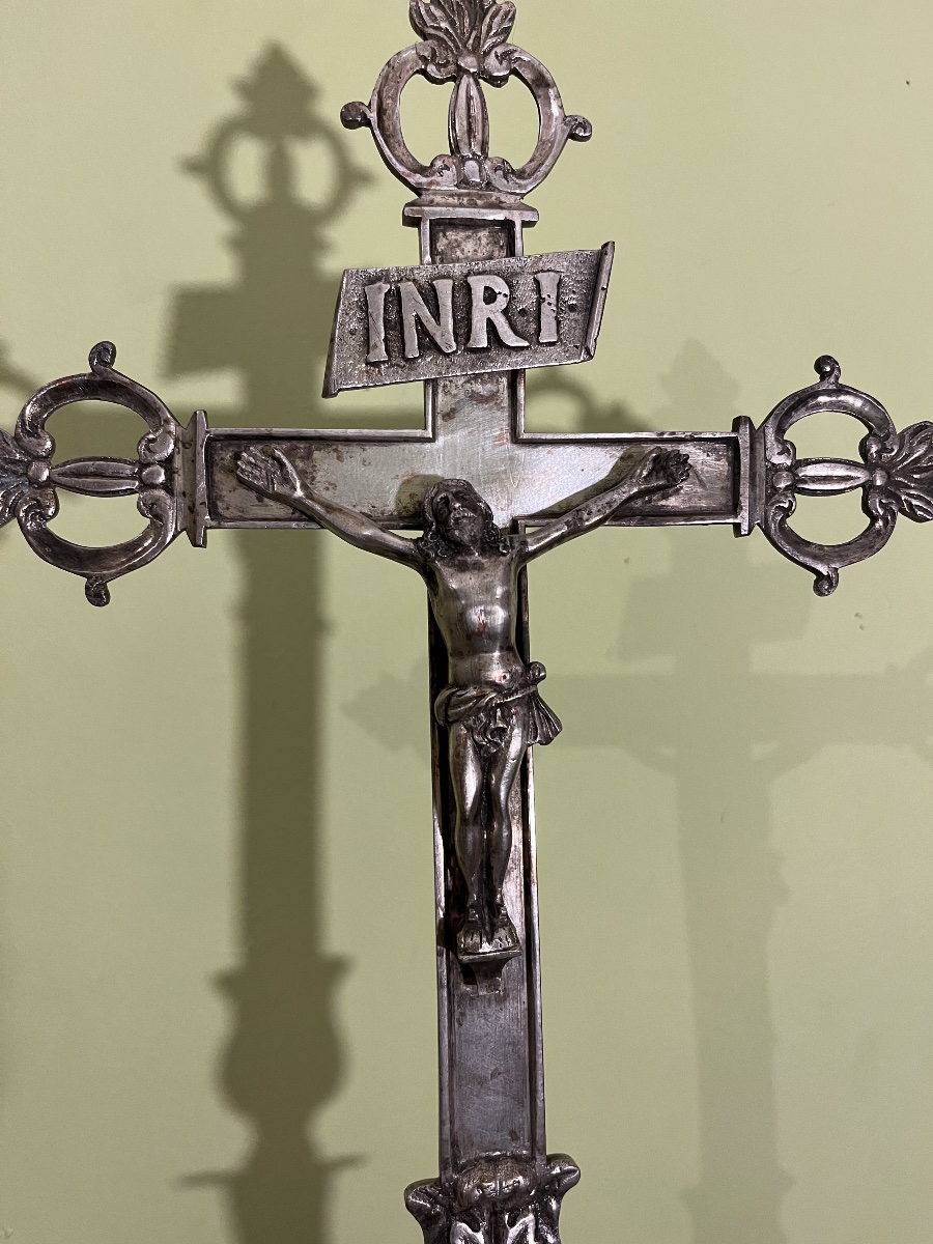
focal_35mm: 26
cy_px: 622
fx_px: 934
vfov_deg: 67.3
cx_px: 466
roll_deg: +1.8
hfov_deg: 53.1
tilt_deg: -3.9
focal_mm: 5.1
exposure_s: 1/50
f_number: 1.6
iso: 160
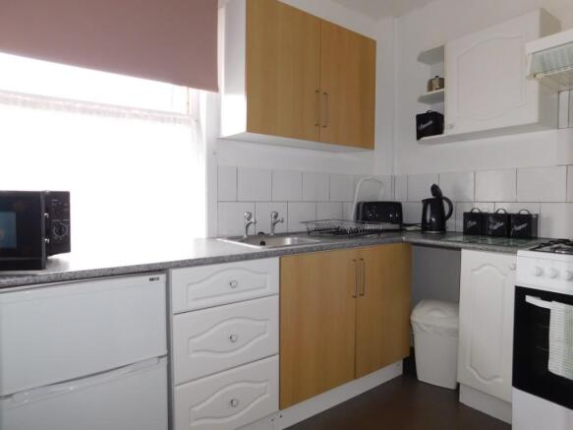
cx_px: 286
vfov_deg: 58.9
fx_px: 381
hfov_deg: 73.9
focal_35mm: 23
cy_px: 215
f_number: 3
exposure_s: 1/40
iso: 125
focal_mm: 4
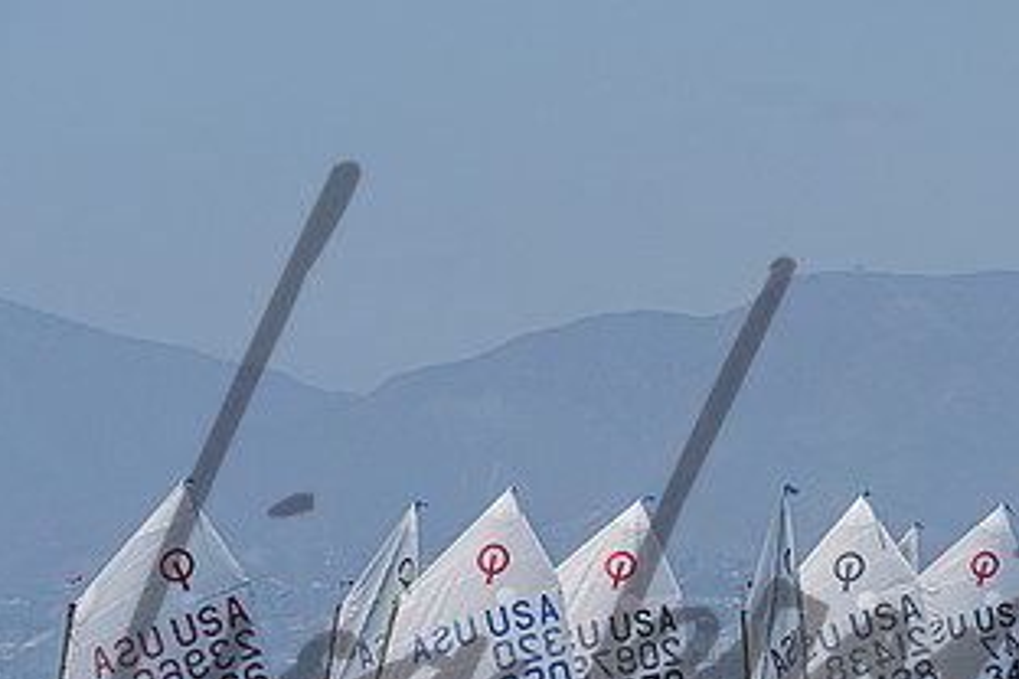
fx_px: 11067
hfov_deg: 5.3
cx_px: 817
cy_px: 699
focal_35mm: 391
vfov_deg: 3.5
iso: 250
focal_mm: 165
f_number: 7.6
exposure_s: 1/1250
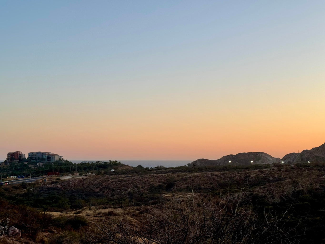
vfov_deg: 30.3
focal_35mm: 48
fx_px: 451
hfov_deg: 39.7
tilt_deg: +4.9
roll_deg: +0.2
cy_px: 122
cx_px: 162
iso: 64
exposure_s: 1/854
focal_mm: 6.76
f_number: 1.78
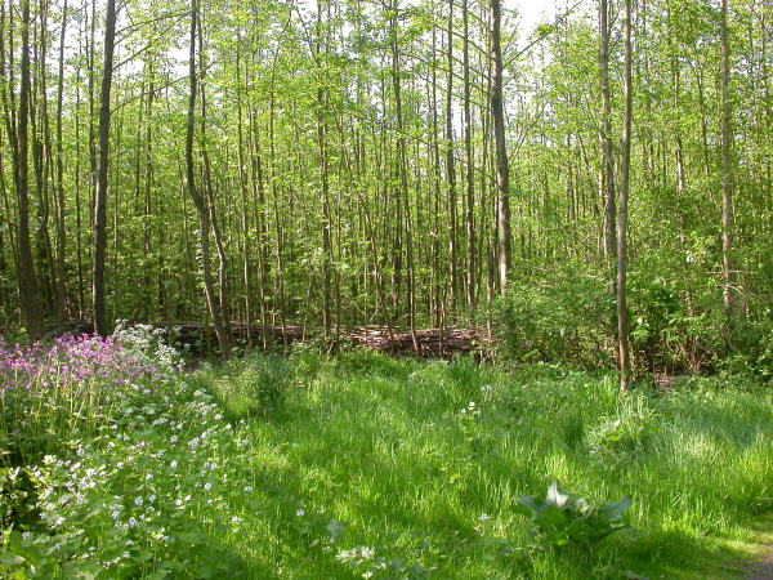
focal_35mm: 38
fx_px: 849
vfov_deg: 37.7
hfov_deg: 49.0
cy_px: 290
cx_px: 386
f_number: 5.3
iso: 100
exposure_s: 1/54.5
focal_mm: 7.85
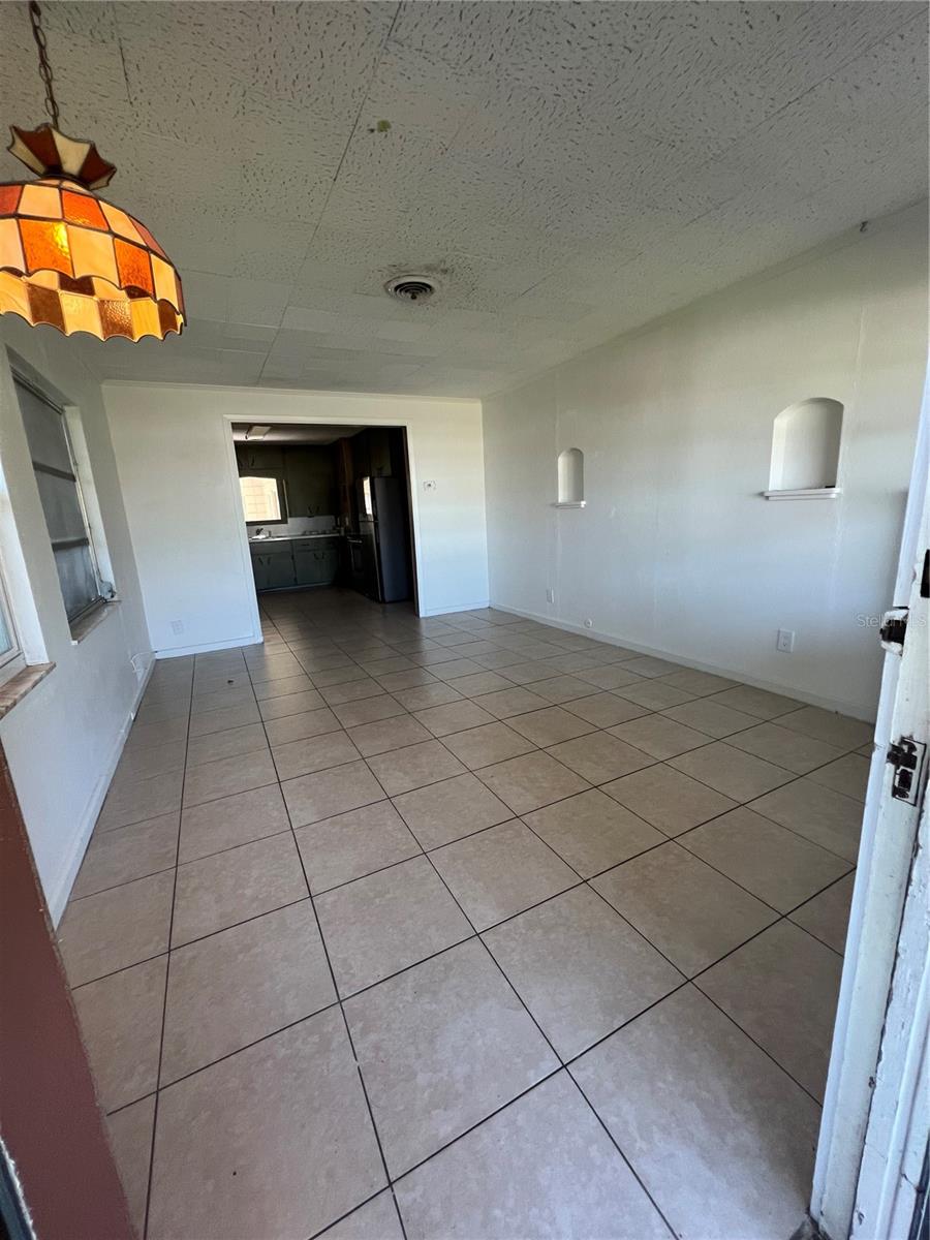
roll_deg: +3.5
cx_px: 465
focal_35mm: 13
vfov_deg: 106.2
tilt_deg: -12.3
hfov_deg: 89.9
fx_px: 466
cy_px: 620
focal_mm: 1.57
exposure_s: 1/120
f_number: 1.8
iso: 160
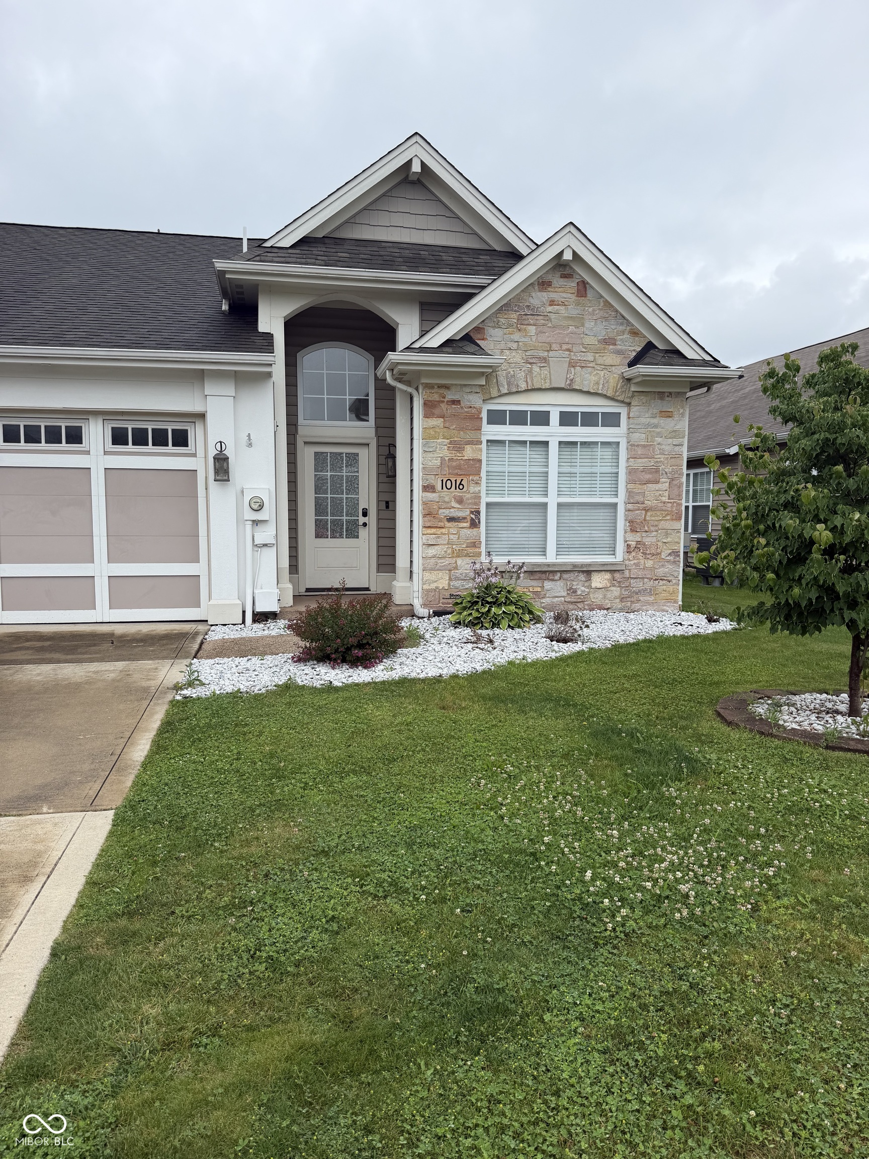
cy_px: 580
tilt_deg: -4.8
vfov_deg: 71.6
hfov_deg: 56.8
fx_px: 803
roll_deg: +0.3
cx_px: 434
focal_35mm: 24
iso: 80
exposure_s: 1/1522
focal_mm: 6.76
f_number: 1.78
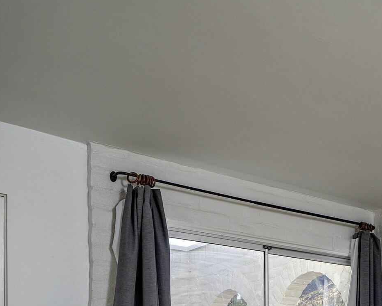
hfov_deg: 35.1
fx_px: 509
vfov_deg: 28.5
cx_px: 423
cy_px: 379
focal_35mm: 45
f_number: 9
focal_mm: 16
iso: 200
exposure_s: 1/125
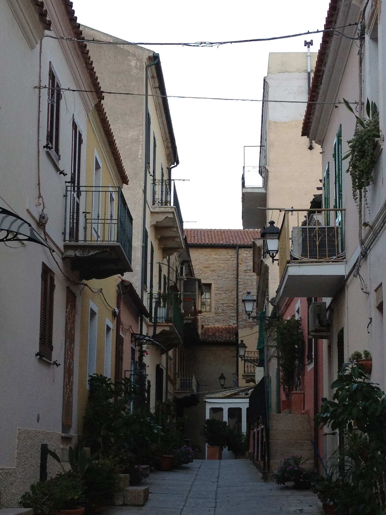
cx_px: 217
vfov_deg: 27.0
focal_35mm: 72
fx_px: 1071
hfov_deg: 20.4
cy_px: 299
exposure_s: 1/151
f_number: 2.4
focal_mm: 4.28
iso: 64
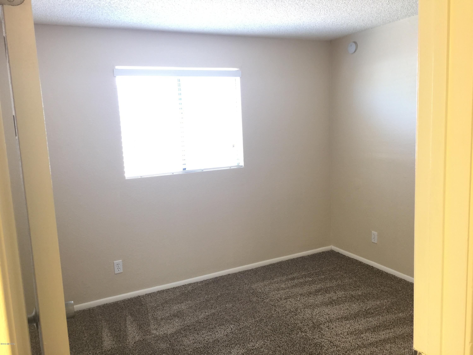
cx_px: 236
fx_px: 396
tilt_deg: -8.8
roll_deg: +2.4
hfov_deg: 61.7
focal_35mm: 29
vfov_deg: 48.2
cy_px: 178
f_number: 2.2
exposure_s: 1/15
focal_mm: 4.15
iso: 50
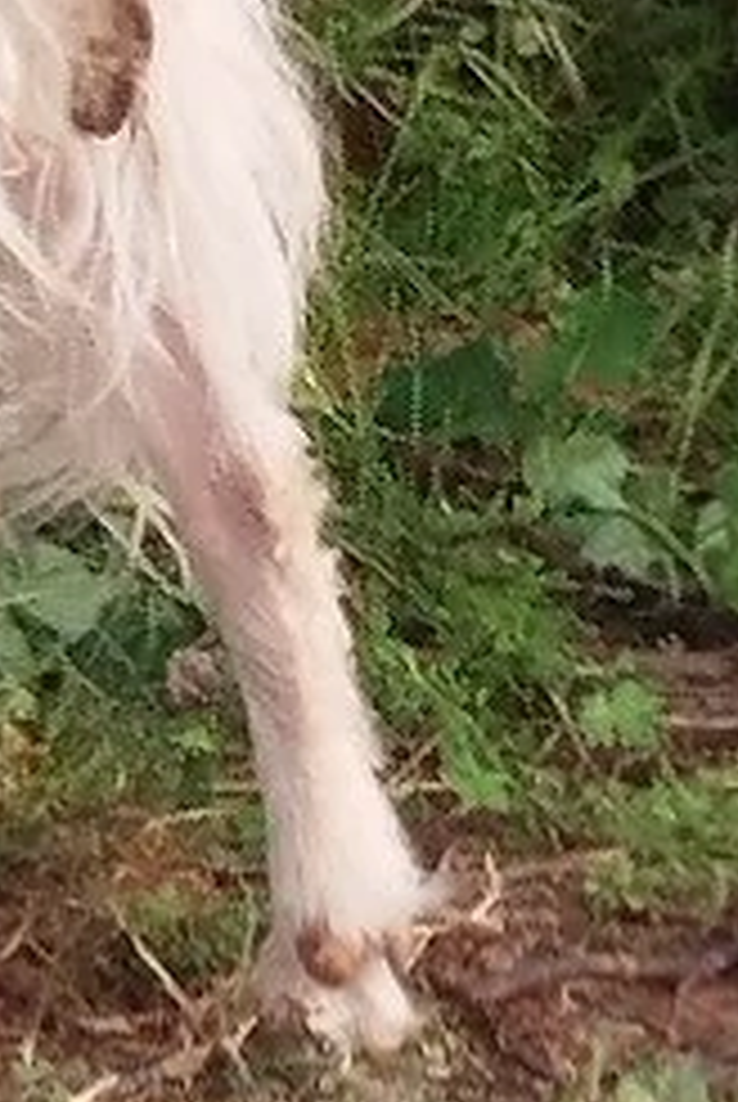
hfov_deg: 3.3
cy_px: 542
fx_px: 12479
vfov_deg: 5.1
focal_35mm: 407
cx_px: -1472
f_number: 1.7
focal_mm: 5.31
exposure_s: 1/50
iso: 64
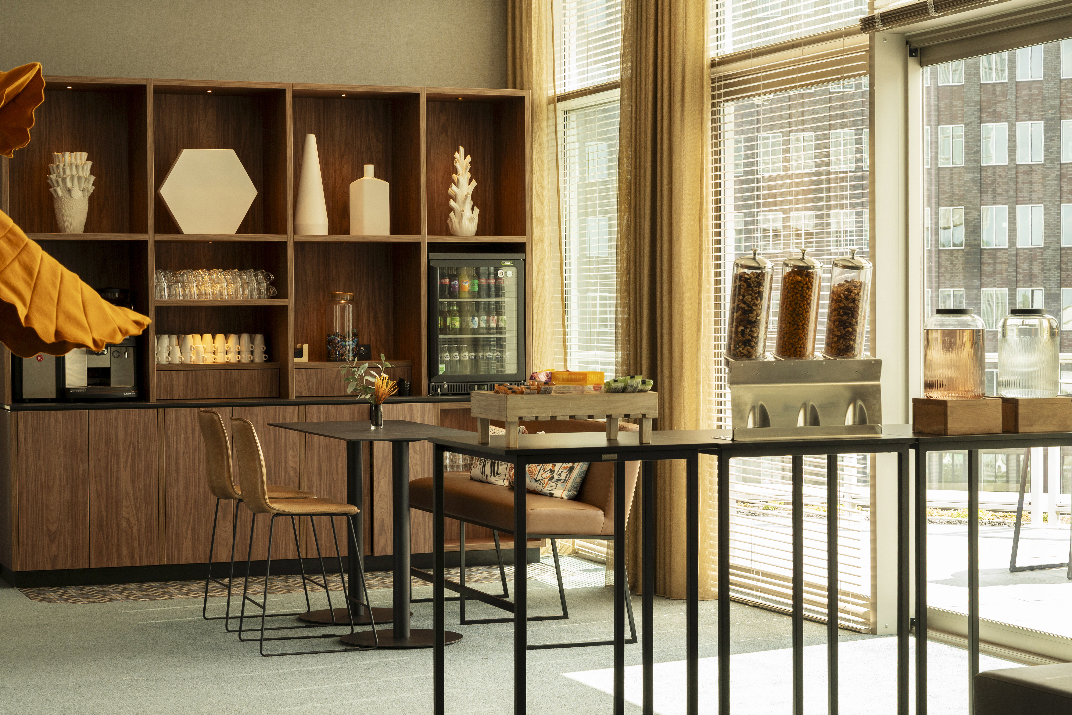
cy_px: 356
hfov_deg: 27.3
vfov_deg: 18.4
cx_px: 567
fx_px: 2203
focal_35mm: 74
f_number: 9
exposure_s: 1/50
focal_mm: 70
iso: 500
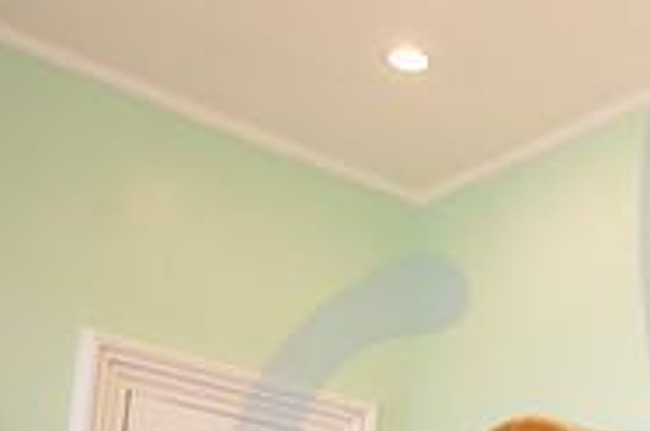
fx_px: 1406
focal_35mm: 78
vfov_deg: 16.5
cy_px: 561
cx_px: 793
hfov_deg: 23.6
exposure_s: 1/200
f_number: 2.8
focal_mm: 24
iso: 500
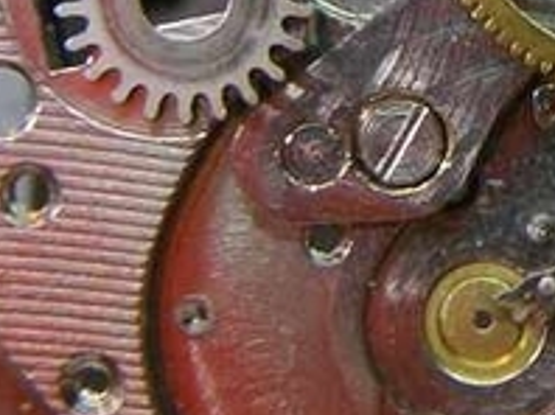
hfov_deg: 7.4
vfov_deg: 5.5
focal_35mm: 266
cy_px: -157
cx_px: 673
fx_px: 4260
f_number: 3.7
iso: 100
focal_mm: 10.2
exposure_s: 1/14.4
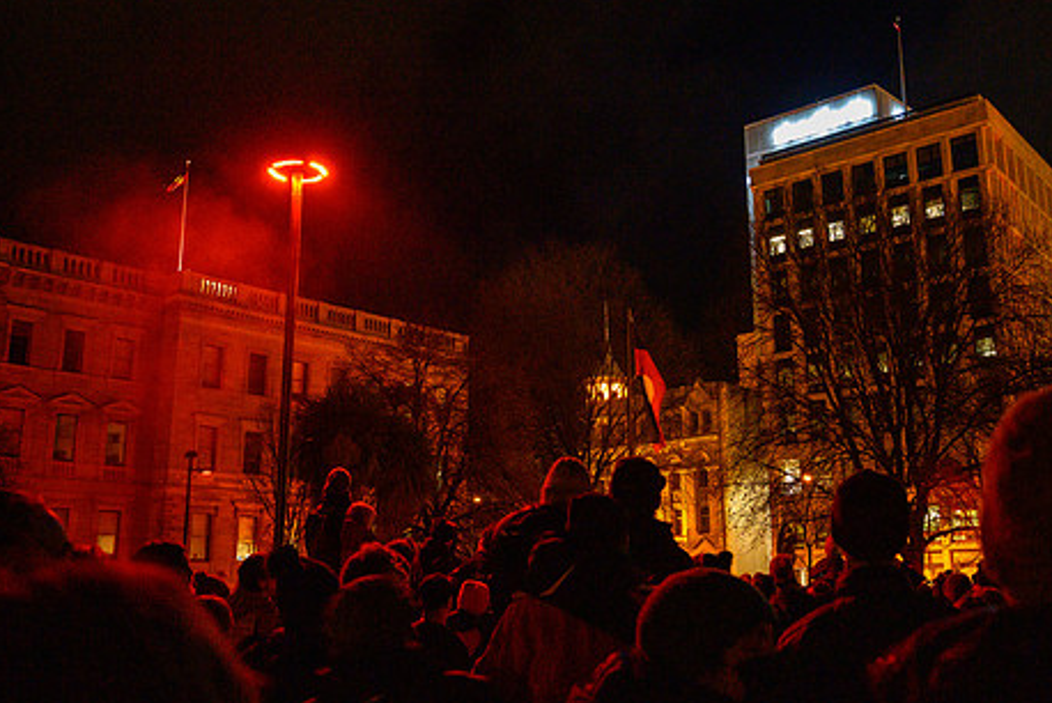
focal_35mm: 38
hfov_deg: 50.7
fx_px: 1111
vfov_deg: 35.1
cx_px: 544
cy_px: 318
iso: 16000
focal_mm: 30
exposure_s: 1/30
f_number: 4
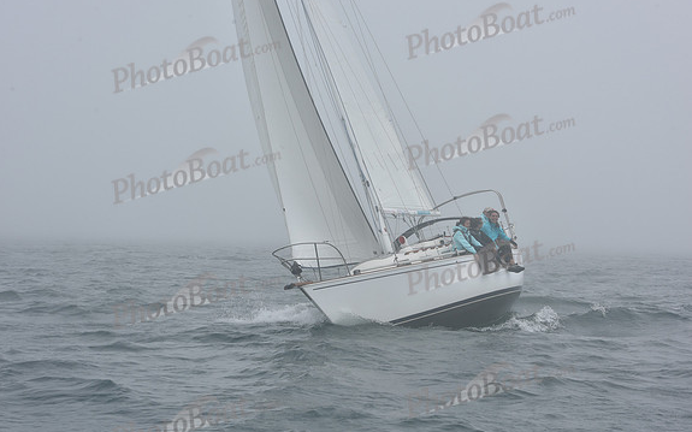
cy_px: 218
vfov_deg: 18.1
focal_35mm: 72
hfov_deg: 28.6
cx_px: 344
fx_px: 1357
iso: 250
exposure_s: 1/800
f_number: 11
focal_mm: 70
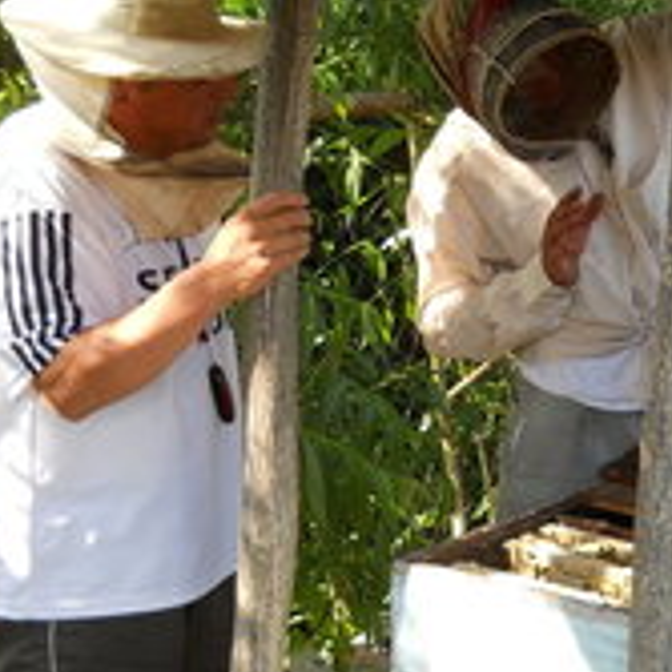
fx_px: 1669
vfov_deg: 22.7
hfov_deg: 22.6
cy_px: 268
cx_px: 491
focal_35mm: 76
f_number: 3.1
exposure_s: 1/125
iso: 80
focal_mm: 6.72
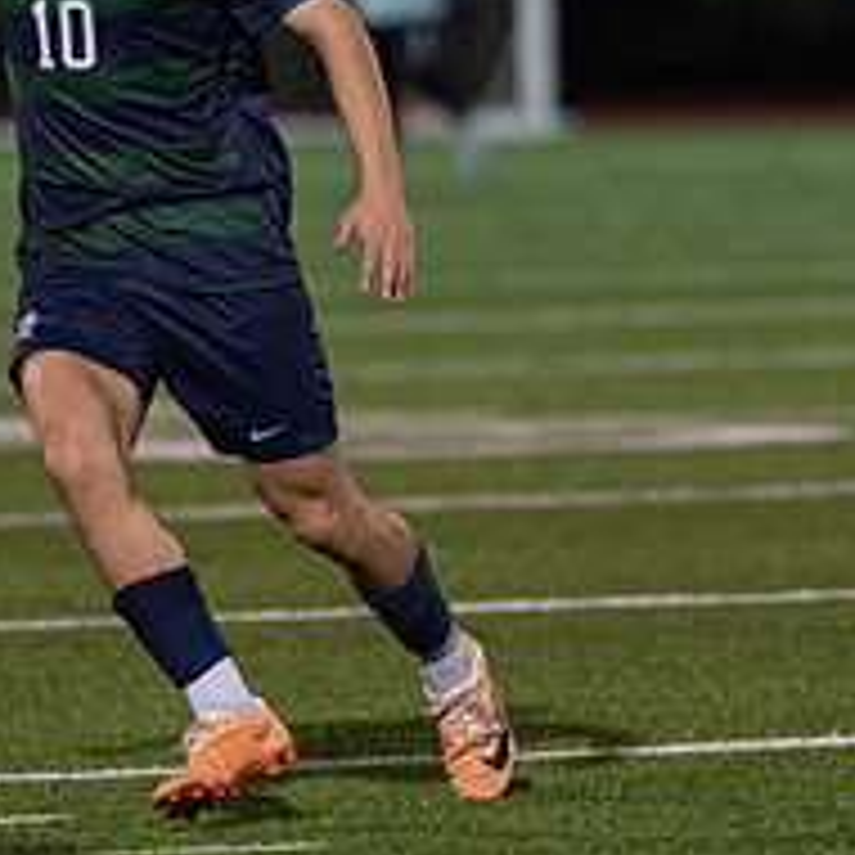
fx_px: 17018
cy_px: 395
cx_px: 218
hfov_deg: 2.9
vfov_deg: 2.9
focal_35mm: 609
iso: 1600
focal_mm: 135
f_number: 1.8
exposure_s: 1/1250
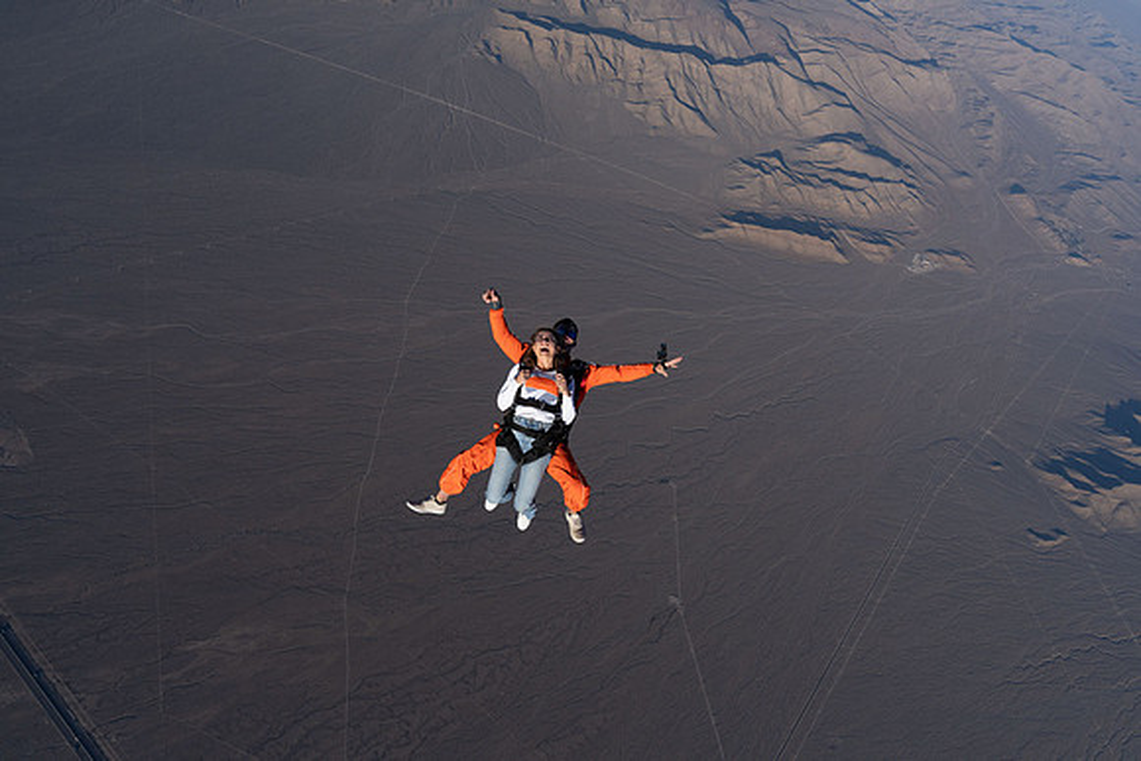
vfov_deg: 53.2
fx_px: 761
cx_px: 570
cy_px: 380
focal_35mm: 24
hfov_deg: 73.7
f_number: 10
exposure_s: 1/2000
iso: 800
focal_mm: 24
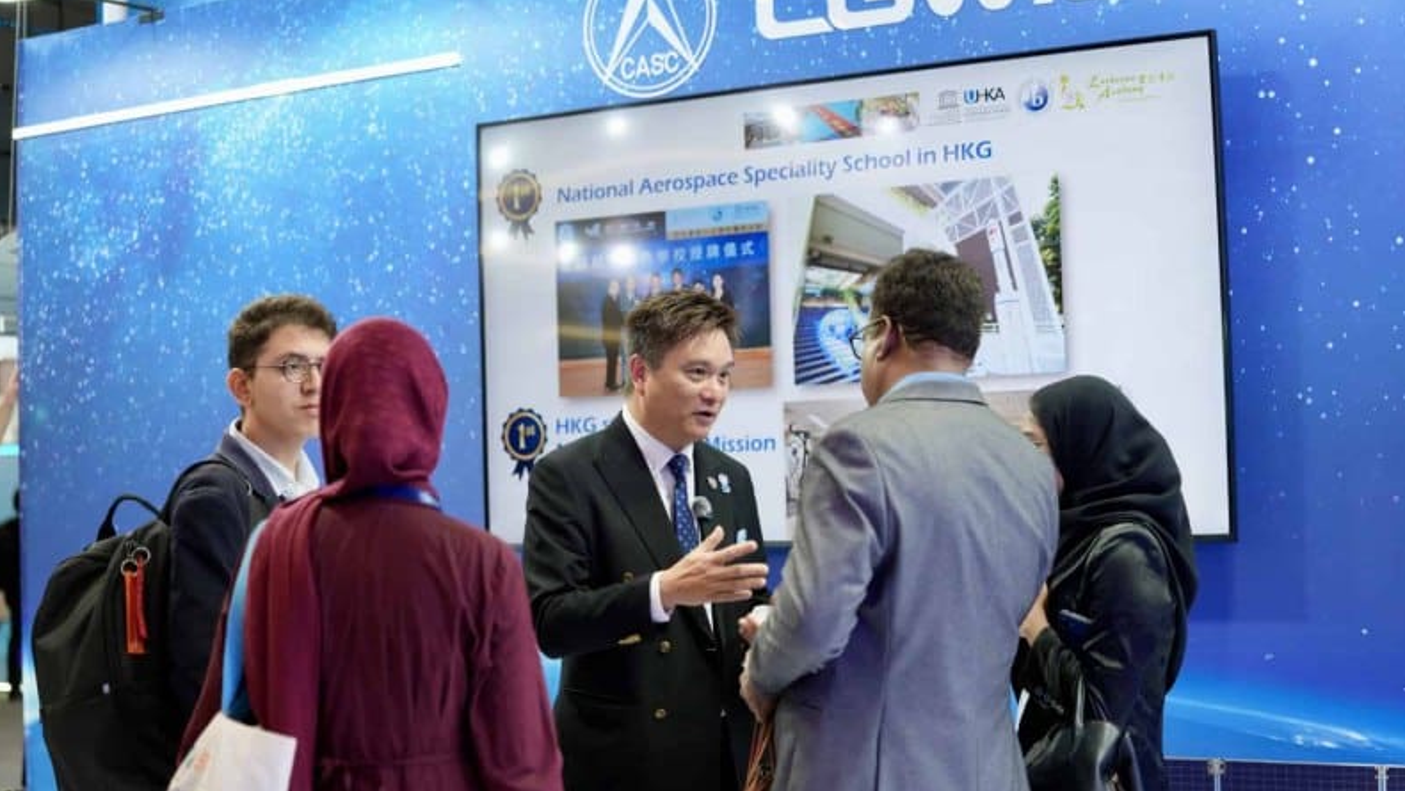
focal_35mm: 53
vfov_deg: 22.6
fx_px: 1975
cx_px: 706
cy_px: 443
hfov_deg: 39.2
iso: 125
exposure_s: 1/100
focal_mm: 50
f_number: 2
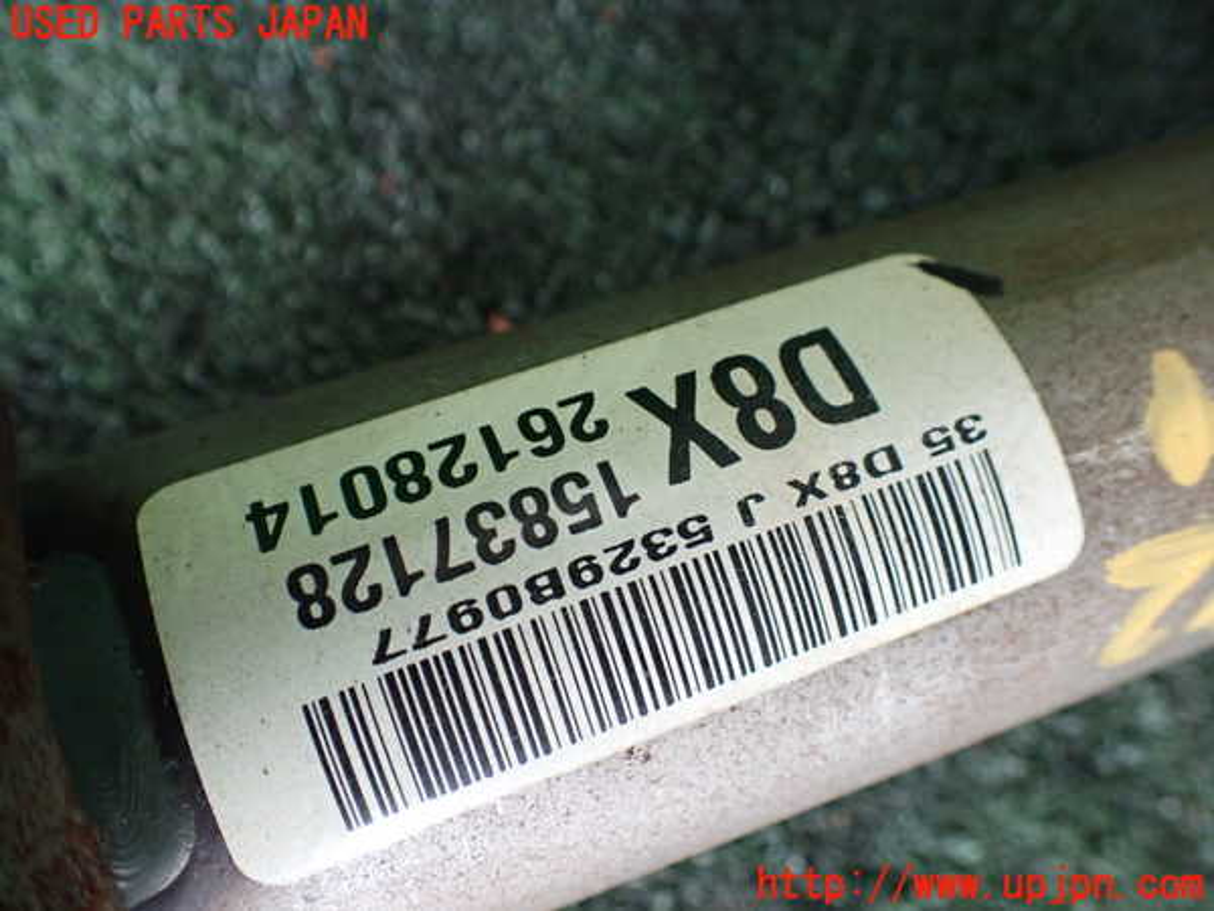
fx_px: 1052
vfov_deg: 46.8
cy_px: 456
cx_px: 607
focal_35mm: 30
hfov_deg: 60.0
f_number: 2.3
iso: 800
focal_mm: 5.4
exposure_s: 1/50
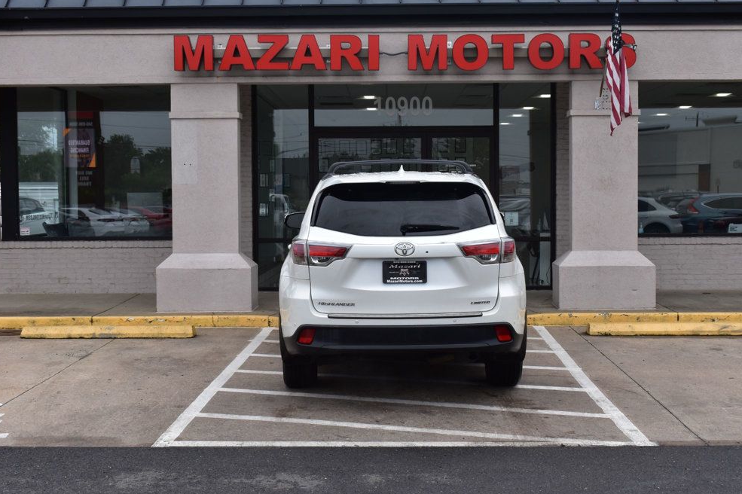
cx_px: 382
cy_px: 249
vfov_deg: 25.5
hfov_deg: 37.5
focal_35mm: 53
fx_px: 1092
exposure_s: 1/400
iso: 400
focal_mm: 34
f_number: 11
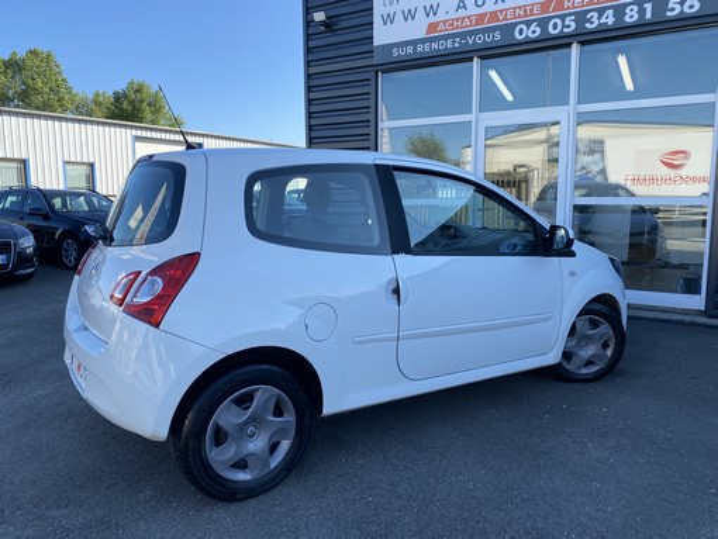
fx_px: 540
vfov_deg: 53.1
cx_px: 359
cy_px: 270
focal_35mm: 26
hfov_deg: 67.3
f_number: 1.8
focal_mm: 4.25
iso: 32
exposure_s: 1/1147
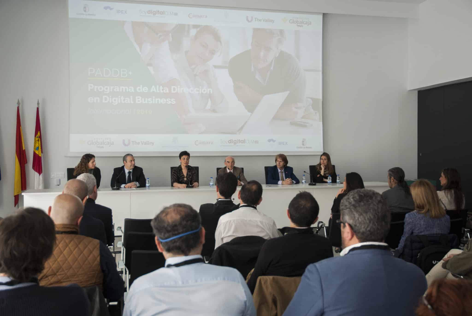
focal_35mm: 40
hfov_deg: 47.9
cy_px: 158
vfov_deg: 33.1
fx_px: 532
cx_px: 236
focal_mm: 27
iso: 200
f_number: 3.8
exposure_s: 1/50
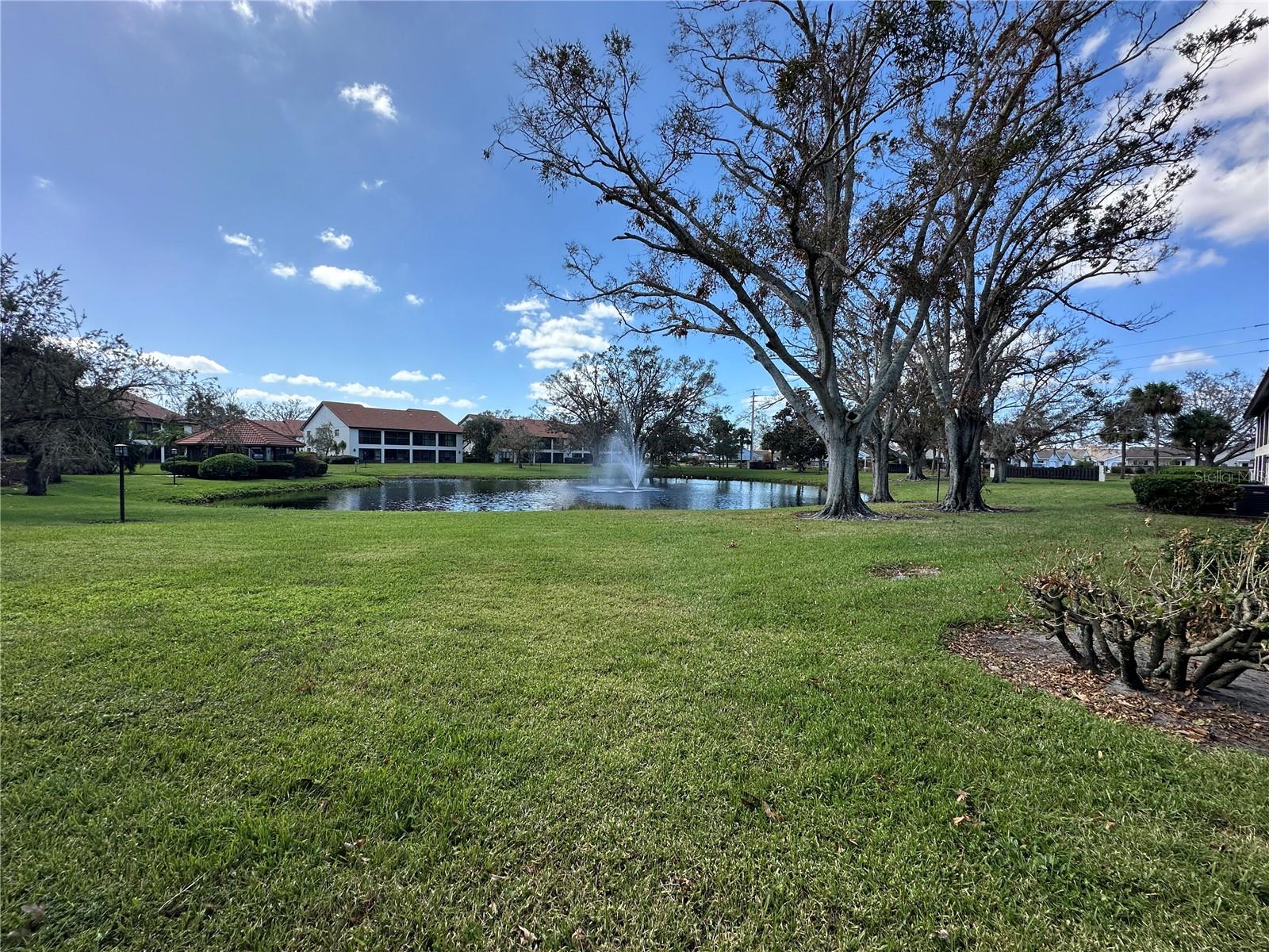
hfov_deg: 102.1
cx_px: 634
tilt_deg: -0.5
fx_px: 513
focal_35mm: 14
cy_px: 476
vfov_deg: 85.7
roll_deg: -0.7
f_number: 2.2
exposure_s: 1/1062
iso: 40
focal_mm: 2.22
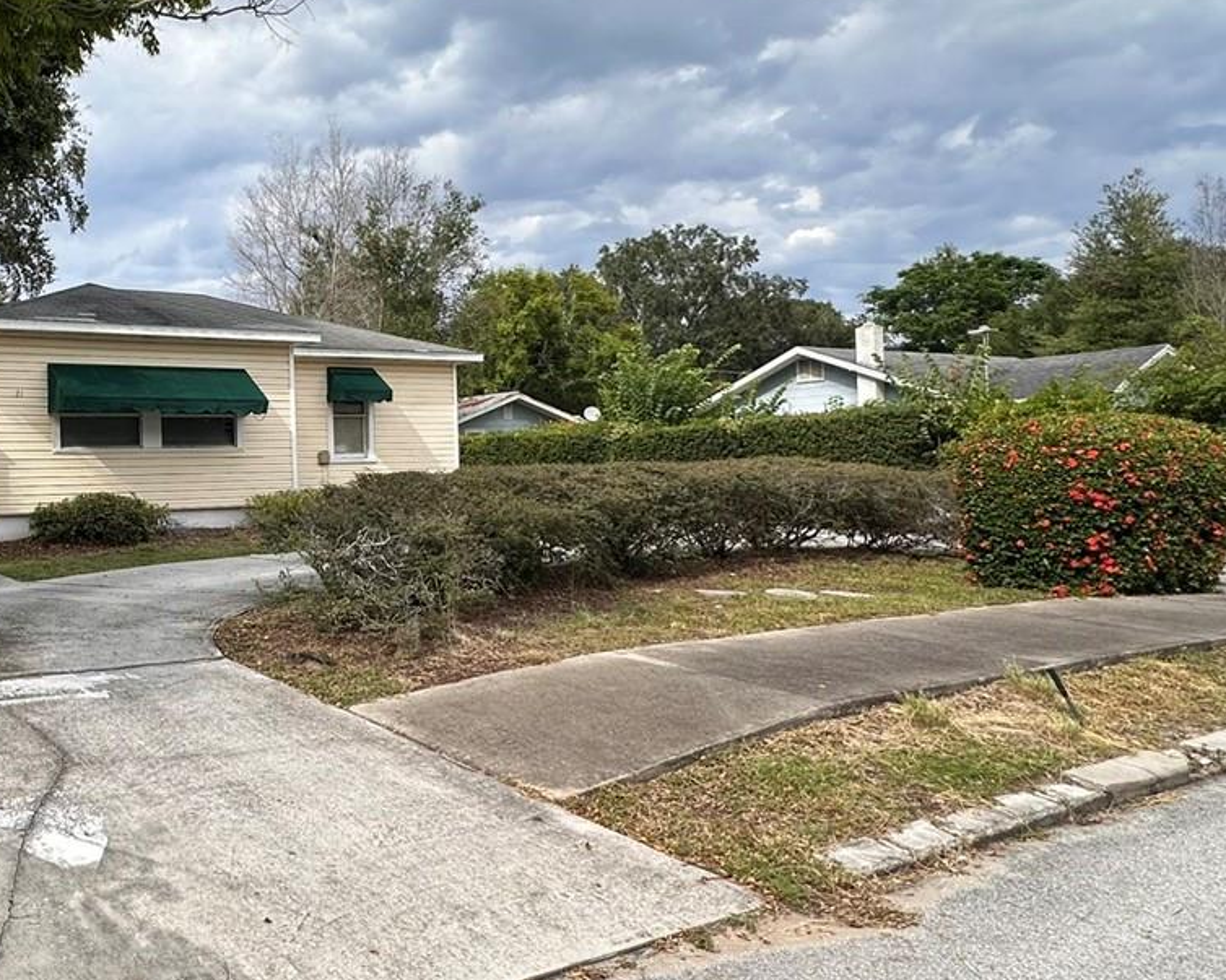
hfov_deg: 55.3
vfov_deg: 49.9
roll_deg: +2.7
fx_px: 1052
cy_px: 458
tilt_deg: +0.7
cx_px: 211
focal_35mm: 29
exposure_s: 1/1289
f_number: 2.2
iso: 50
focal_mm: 2.22
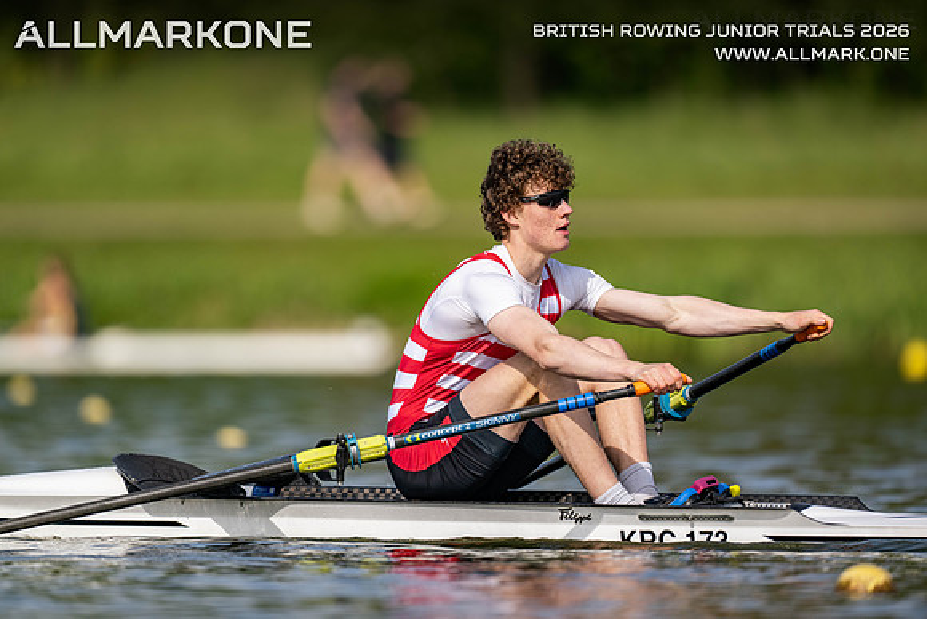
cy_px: 310
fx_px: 15453
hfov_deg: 3.4
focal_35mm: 600
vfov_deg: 2.3
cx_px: 464
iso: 220
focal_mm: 600
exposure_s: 1/2500
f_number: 4
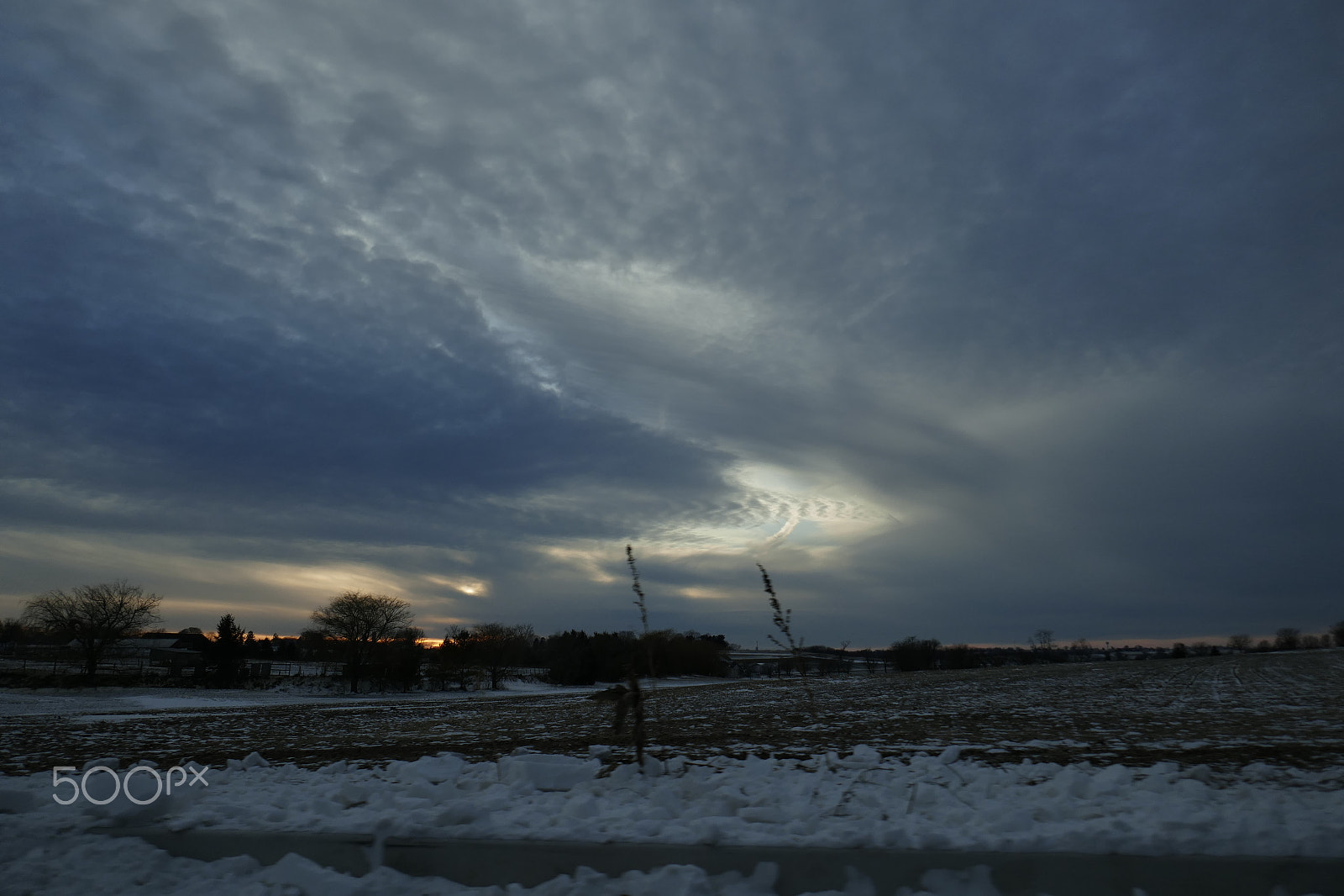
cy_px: 448
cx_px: 672
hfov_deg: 71.5
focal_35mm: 25
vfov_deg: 51.3
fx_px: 933
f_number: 2.8
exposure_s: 1/1000
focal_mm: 9.1
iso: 125
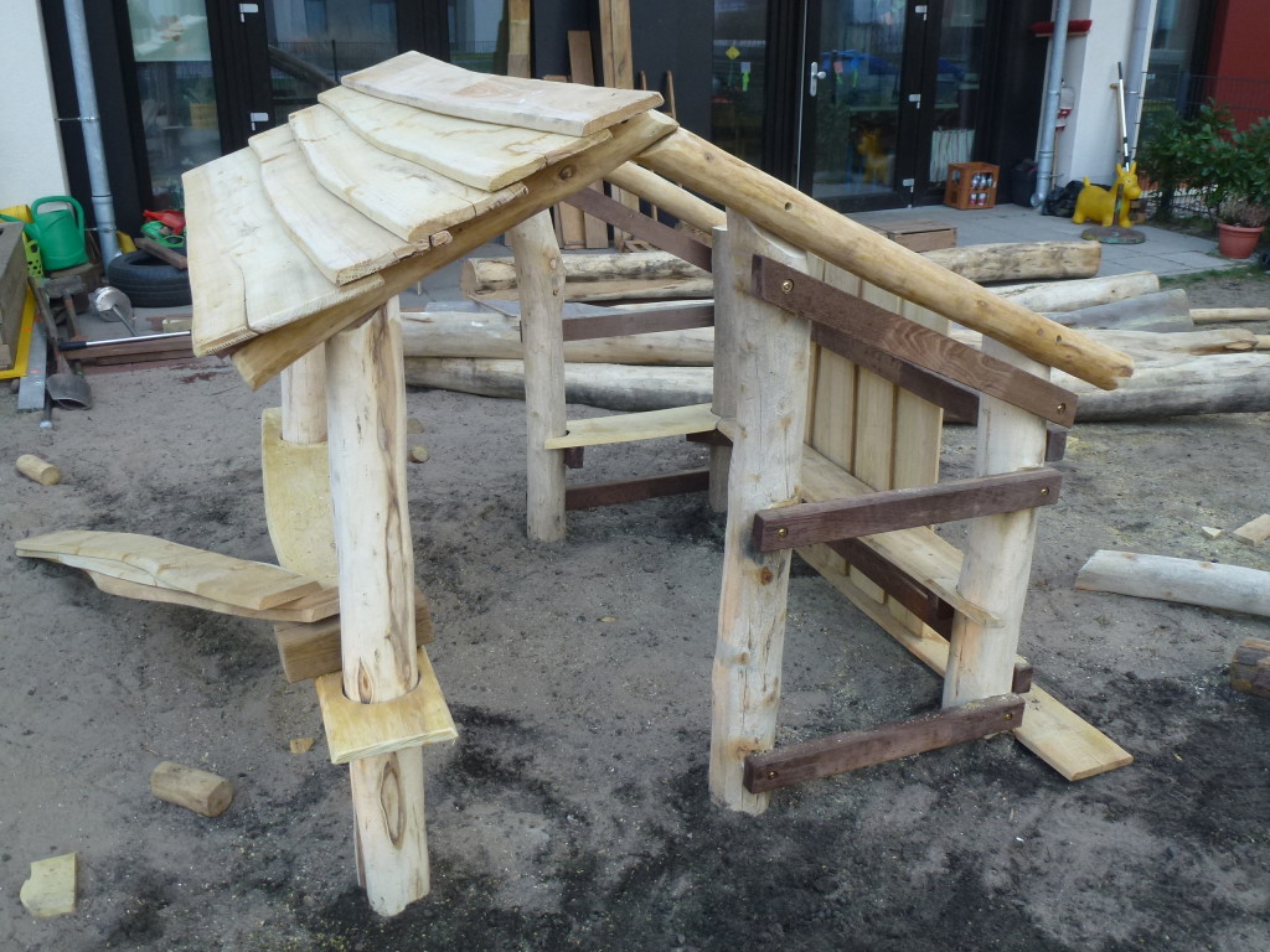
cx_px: 635
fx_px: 1101
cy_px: 476
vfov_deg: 46.8
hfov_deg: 60.0
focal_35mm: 30
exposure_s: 1/60
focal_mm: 5.4
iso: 160
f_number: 3.5
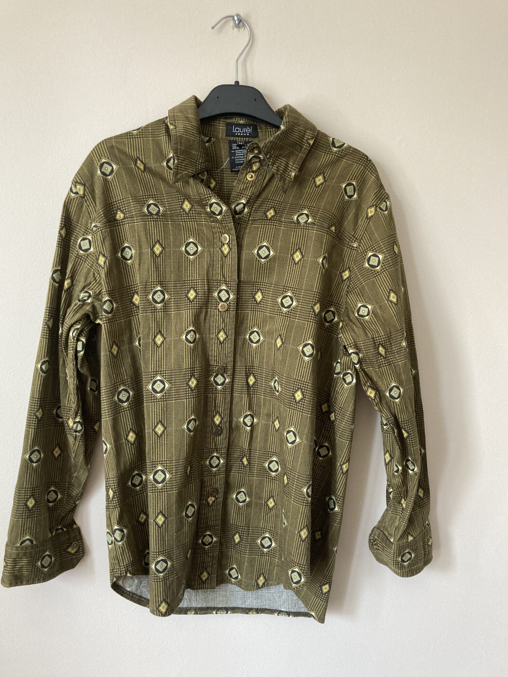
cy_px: 347
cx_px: 249
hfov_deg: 48.2
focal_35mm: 29
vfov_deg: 61.6
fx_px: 567
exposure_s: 1/60
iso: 200
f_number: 1.8
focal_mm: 3.99
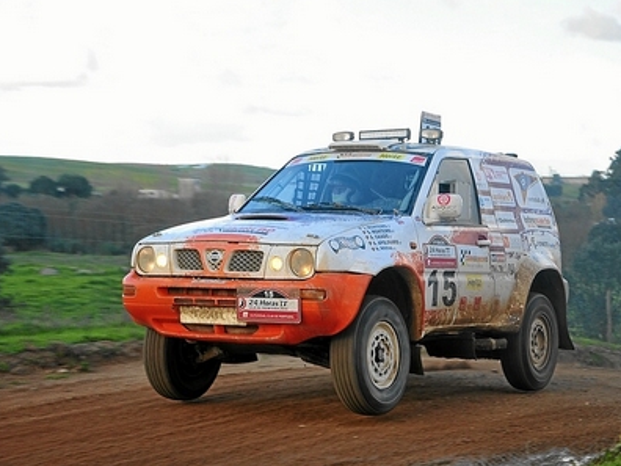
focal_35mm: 95
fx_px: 1704
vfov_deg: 15.6
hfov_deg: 20.6
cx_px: 345
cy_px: 233
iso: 400
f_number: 5
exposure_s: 1/400
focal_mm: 58
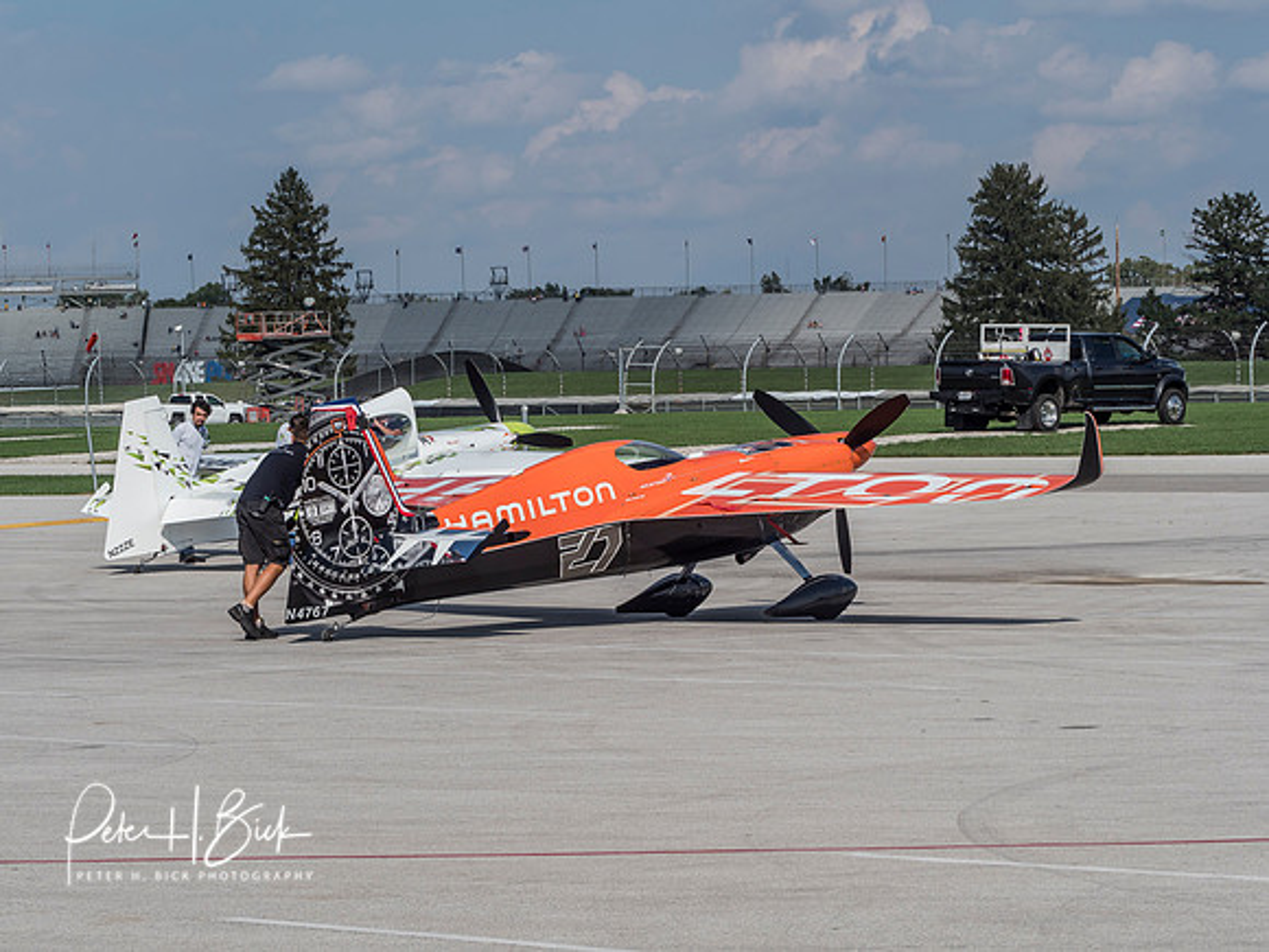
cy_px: 476
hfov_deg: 14.1
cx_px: 634
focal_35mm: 140
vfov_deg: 10.6
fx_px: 5132
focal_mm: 70
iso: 200
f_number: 11
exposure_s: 1/500
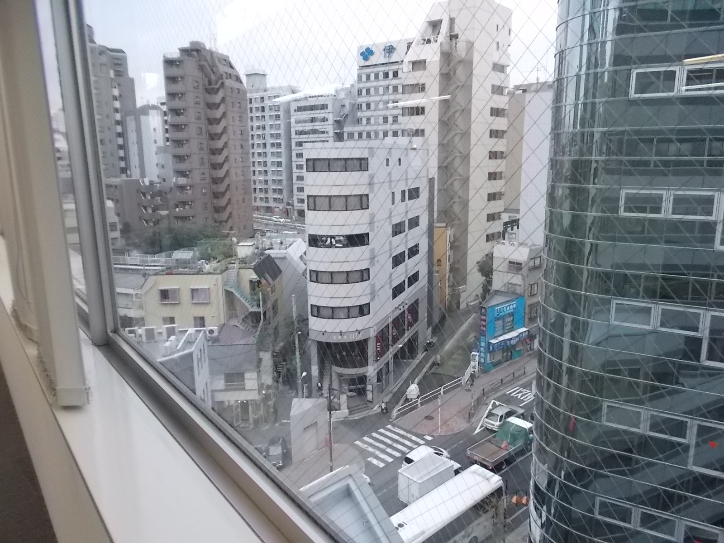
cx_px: 362
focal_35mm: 26
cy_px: 272
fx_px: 544
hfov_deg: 67.3
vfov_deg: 53.1
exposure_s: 1/160
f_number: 3.2
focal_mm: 4.6
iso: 400
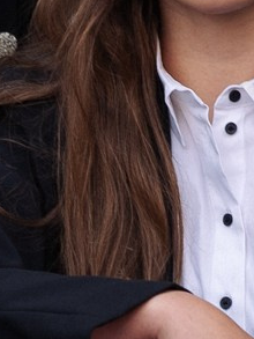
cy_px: 19
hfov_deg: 3.8
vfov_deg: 5.1
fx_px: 3803
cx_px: 482
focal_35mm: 389
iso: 100
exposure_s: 1/160
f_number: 3.5
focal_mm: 45
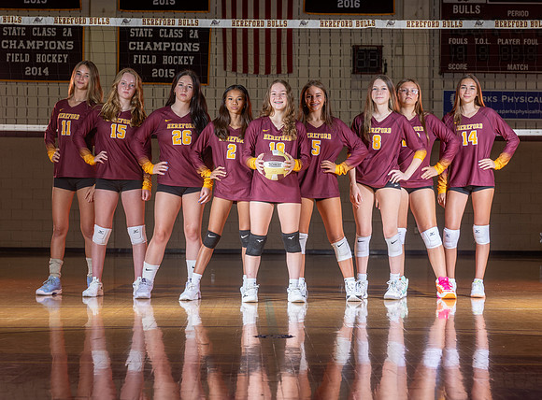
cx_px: 286
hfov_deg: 18.9
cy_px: 205
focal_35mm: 105
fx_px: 1629
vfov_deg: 14.0
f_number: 6.3
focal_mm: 74
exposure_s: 1/160
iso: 100
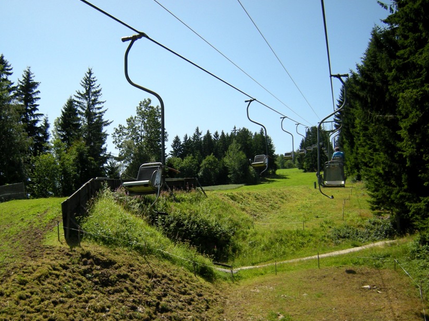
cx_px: 174
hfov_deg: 52.3
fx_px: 434
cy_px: 191
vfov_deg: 40.5
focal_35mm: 35
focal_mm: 4.7
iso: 64
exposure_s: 1/230
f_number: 5.6
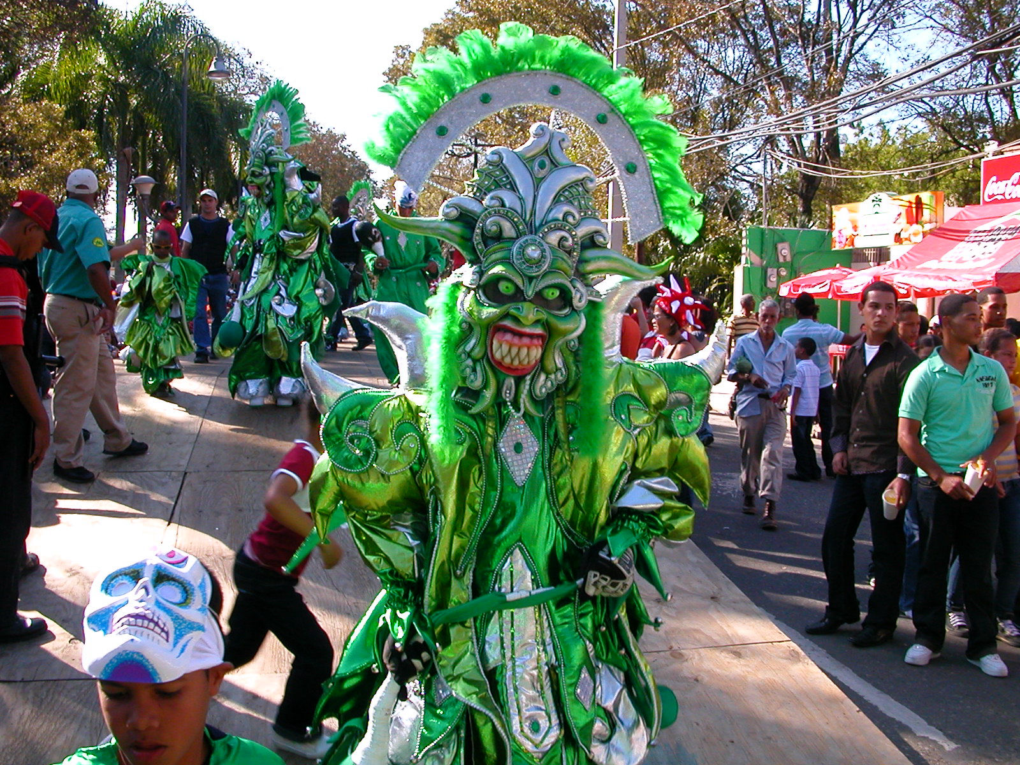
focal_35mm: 37
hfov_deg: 50.1
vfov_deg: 38.7
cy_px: 382
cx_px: 510
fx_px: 1090
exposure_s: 1/192
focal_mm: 5.6
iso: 100
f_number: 4.5
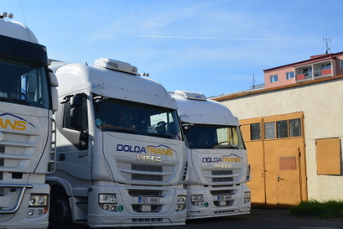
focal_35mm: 47
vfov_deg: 28.7
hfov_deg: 40.7
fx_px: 448
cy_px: 124
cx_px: 86
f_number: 11
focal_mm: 20
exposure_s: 1/125
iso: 125
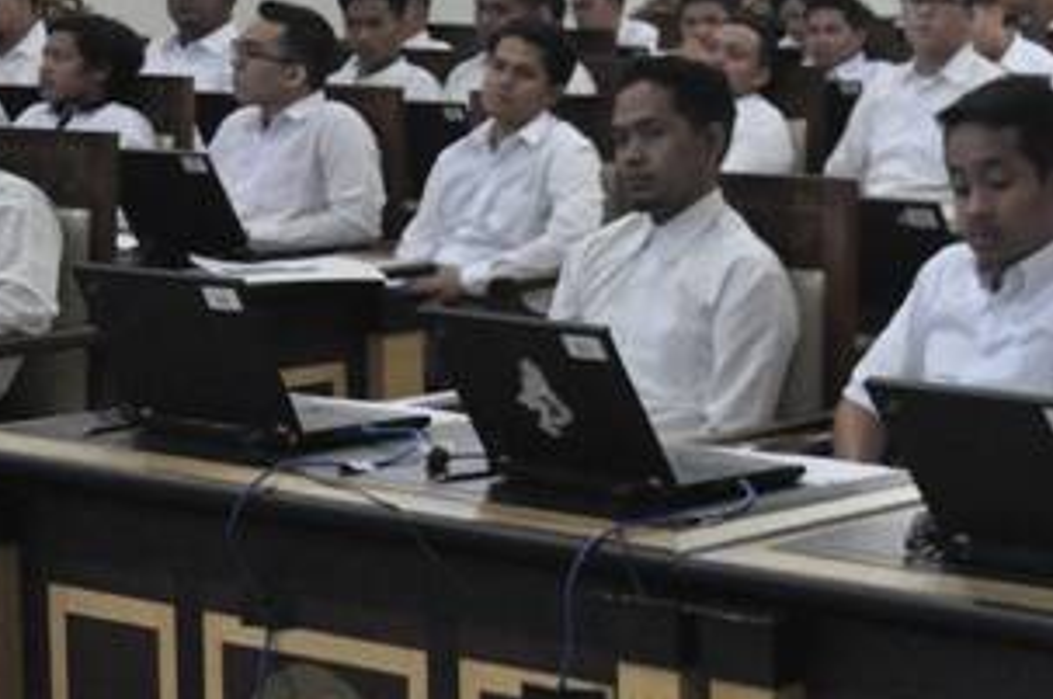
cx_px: 1279
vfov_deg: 11.5
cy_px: 183
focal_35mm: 119
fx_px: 3475
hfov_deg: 16.5
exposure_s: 1/60
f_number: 4.2
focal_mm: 30
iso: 3200
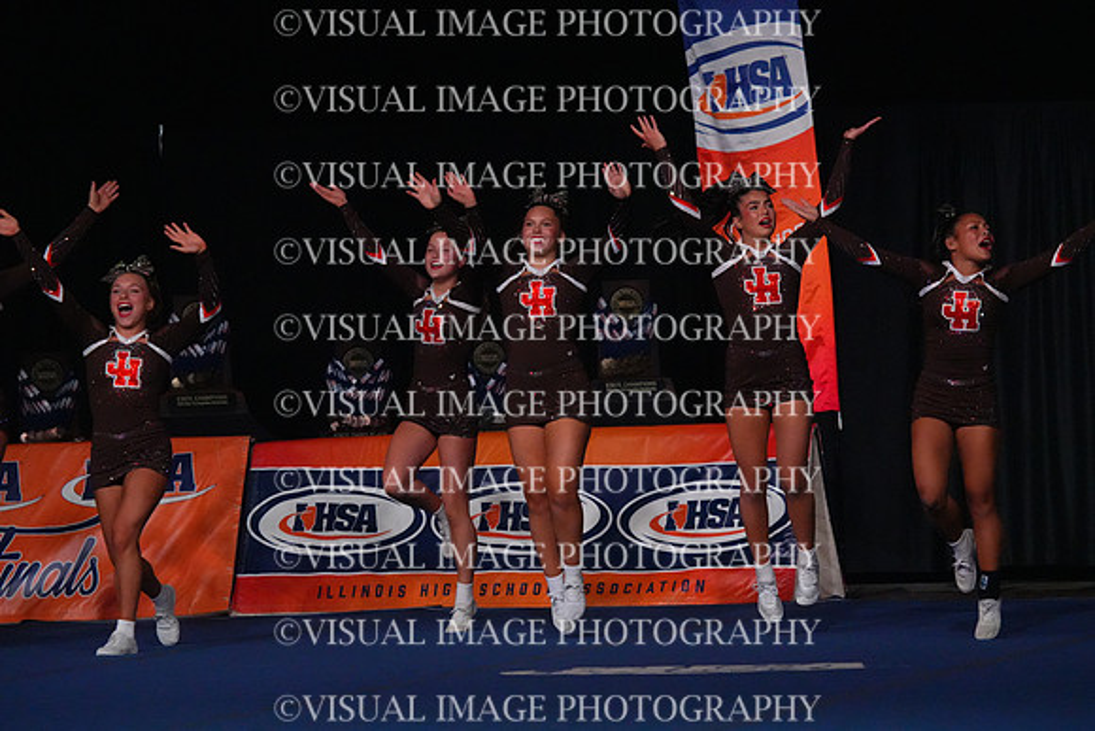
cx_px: 548
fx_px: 6693
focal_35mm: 220
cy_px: 366
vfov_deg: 6.2
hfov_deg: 9.4
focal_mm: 220
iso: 16000
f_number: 5.6
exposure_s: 1/1250
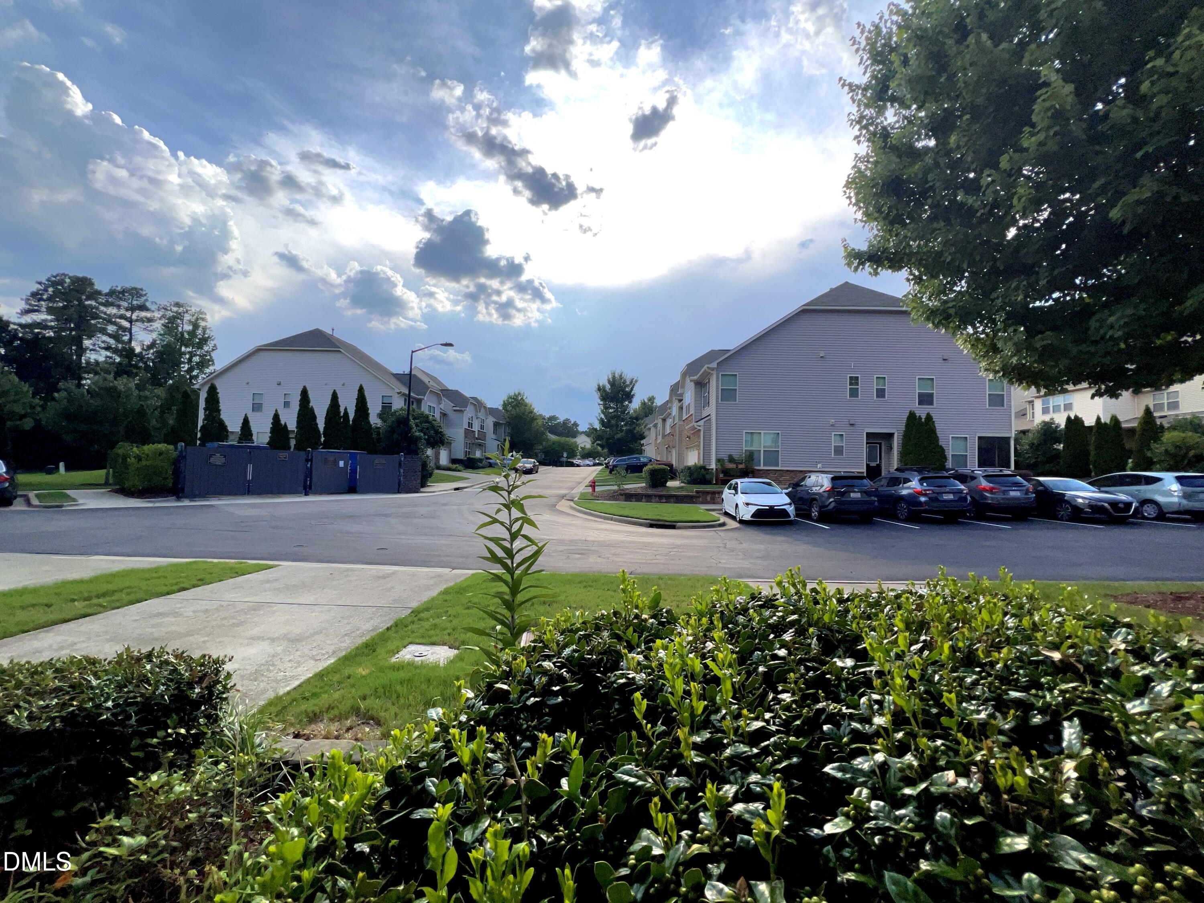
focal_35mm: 13
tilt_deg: +3.8
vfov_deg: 89.9
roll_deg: -1.4
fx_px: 452
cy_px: 452
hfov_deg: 106.2
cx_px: 602
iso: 32
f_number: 1.8
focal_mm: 1.57
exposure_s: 1/1508
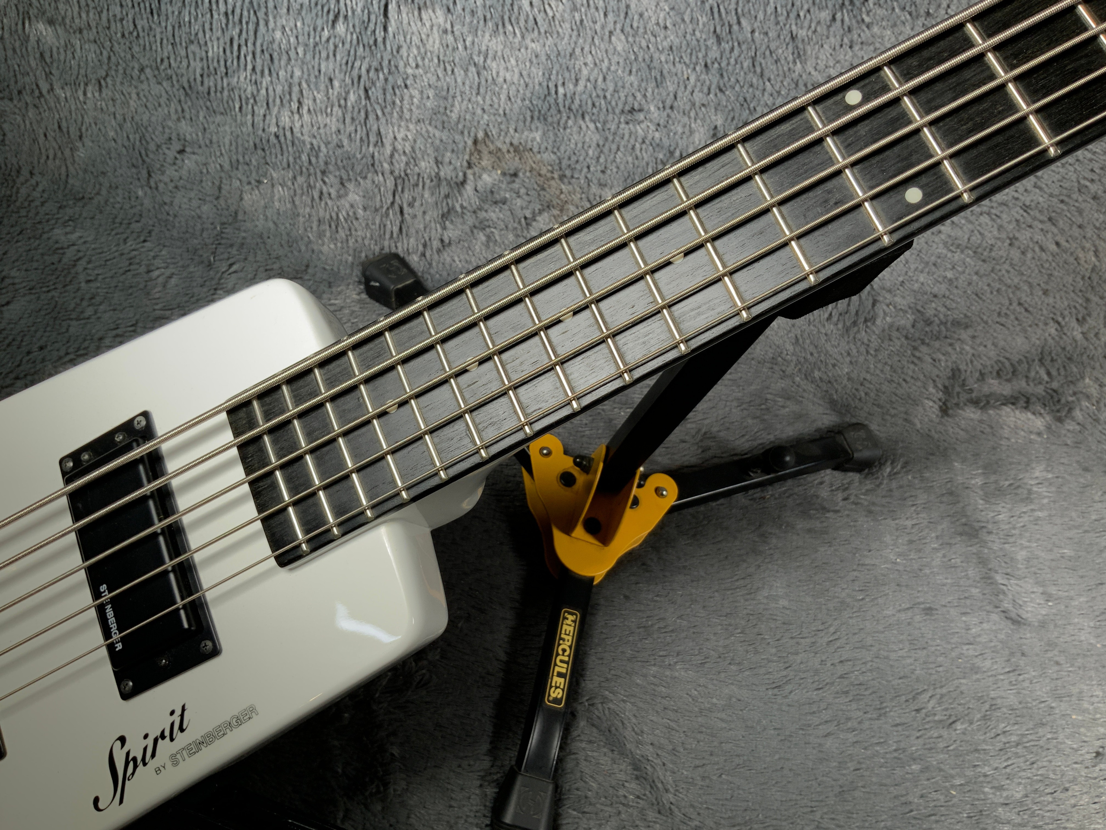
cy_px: 415
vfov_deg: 48.2
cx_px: 553
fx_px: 927
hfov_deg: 61.7
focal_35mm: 29
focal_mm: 3
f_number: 1.8
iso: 25
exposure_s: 1/104
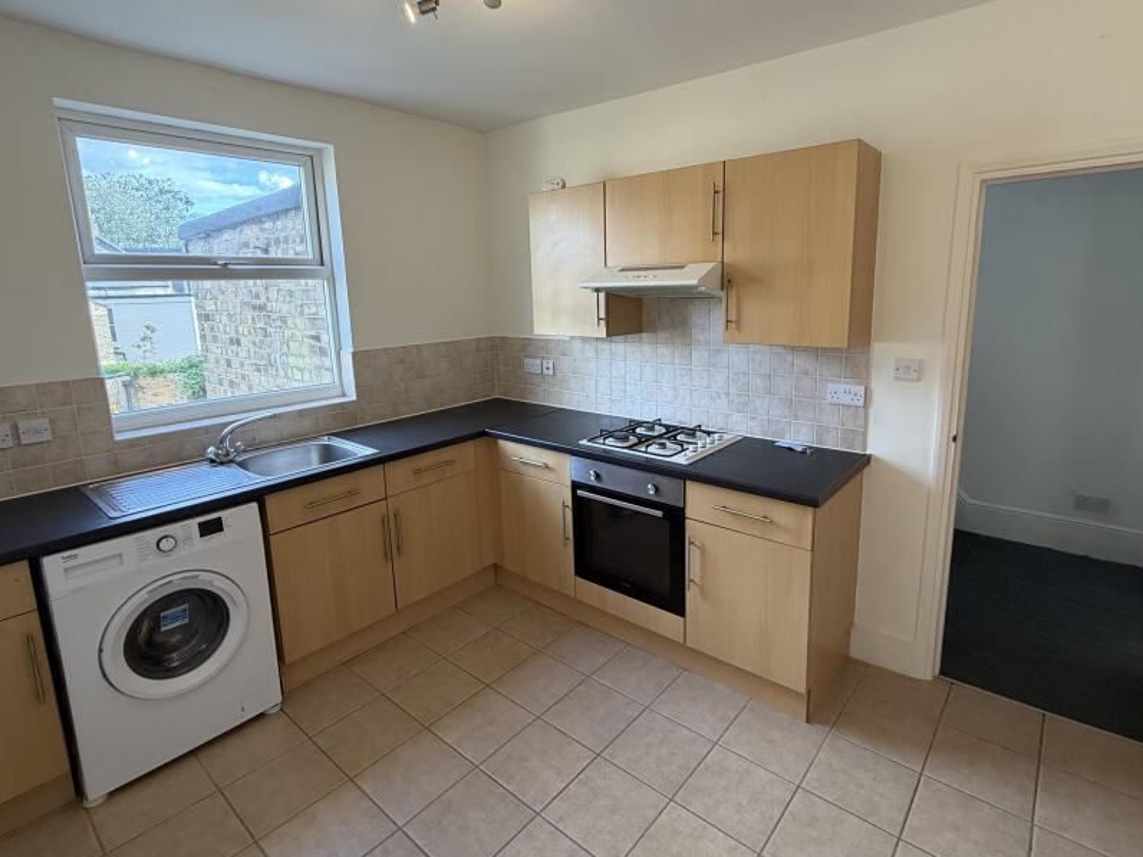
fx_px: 594
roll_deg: +1.5
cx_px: 600
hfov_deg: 87.7
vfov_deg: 71.4
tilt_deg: -9.9
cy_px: 390
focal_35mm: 18
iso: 160
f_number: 2.2
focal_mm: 2.22
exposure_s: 1/100
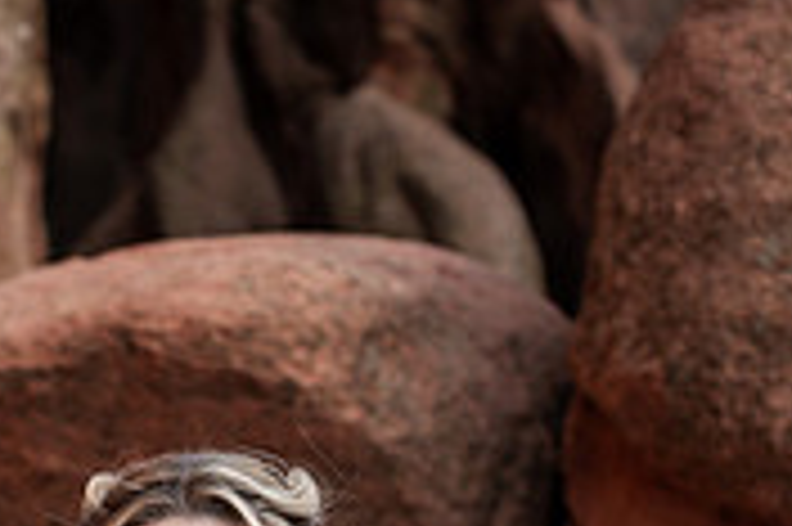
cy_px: 854
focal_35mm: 171
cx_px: -171
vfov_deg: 7.8
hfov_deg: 11.8
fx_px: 3758
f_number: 4
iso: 250
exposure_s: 1/200
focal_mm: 50
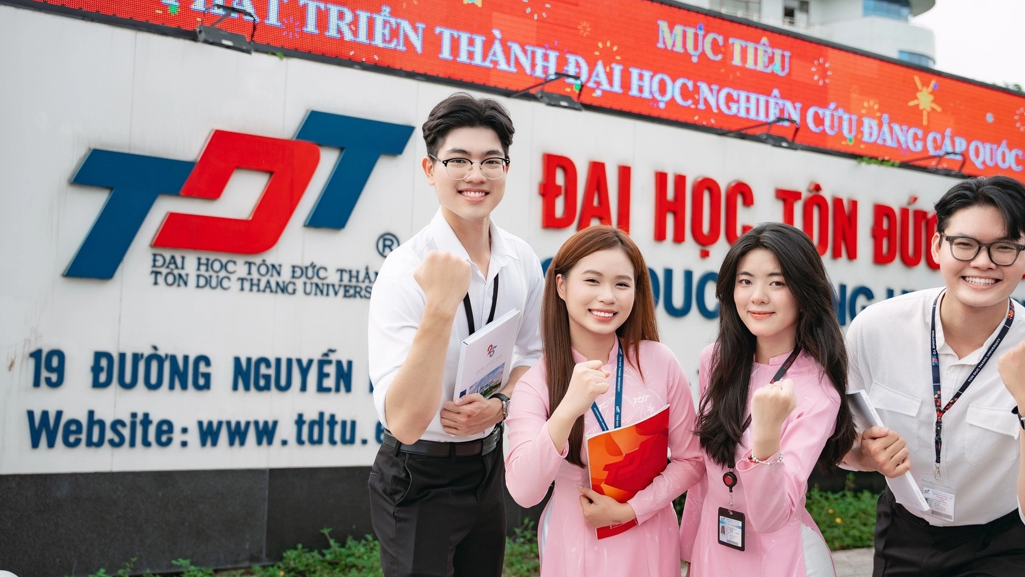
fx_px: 1090
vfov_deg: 29.6
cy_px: 279
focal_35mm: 40
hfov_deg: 50.2
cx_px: 573
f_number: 2.8
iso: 100
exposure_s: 1/320
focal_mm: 34.1
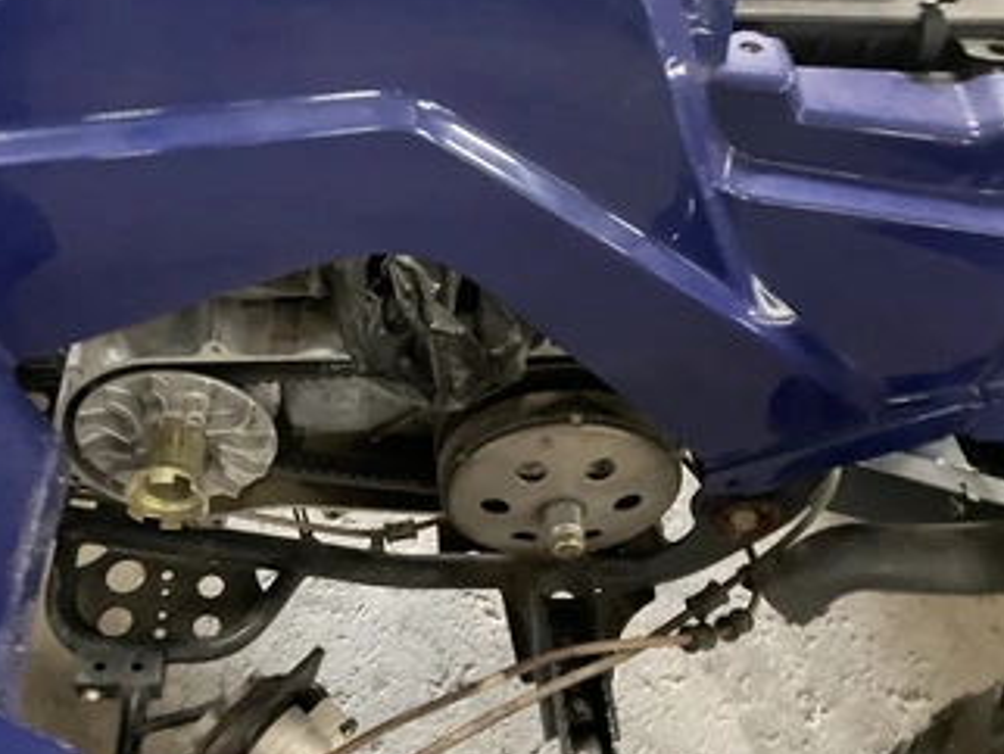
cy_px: 393
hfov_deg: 51.0
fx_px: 1045
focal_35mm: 36
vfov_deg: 39.7
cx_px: 405
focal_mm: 3
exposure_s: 1/30
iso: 500
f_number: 1.8
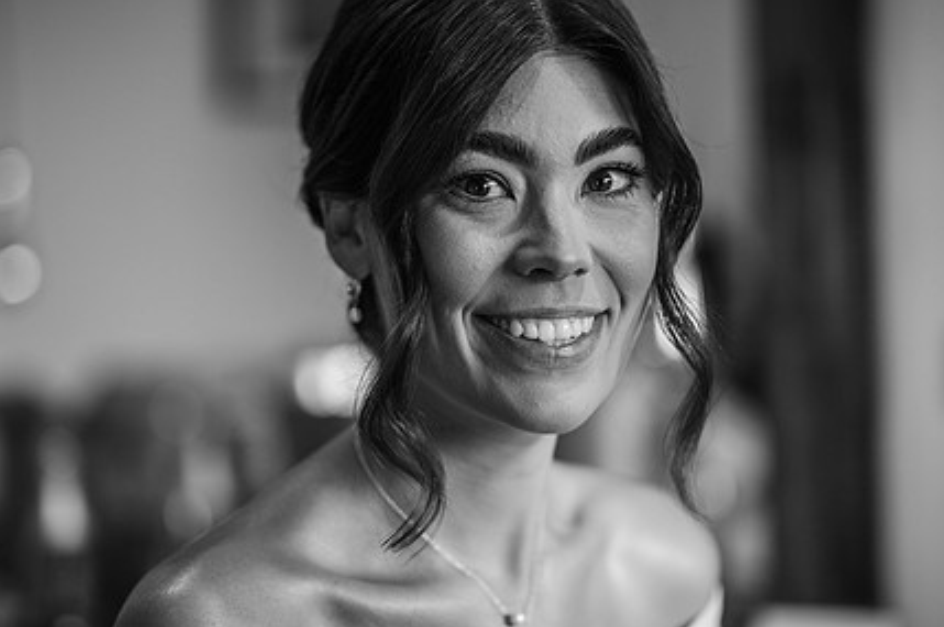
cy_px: 282
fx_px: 3012
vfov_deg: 11.9
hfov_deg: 17.8
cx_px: 480
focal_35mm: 115
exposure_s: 1/200
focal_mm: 85
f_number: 1.8
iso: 140
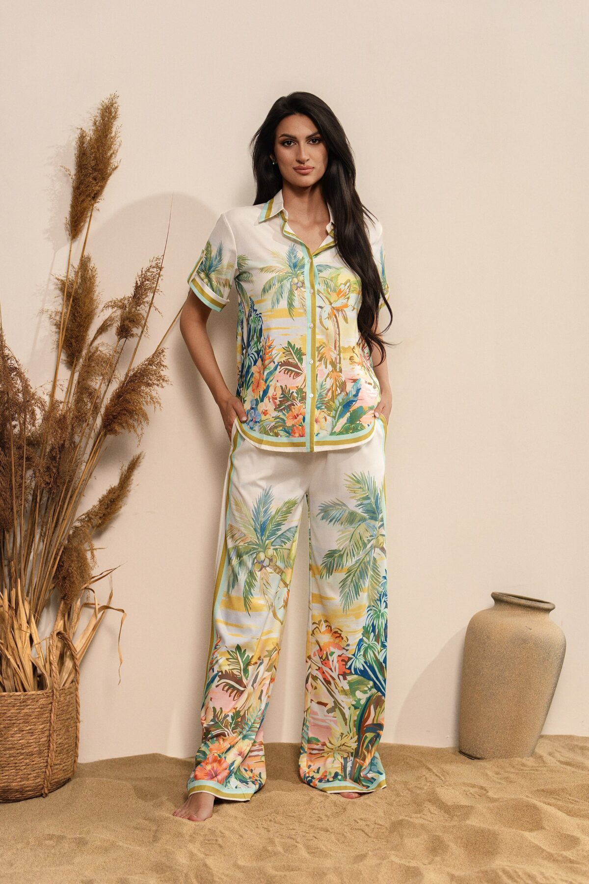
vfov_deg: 36.9
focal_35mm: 54
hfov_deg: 25.1
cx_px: 294
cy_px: 442
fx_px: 1325
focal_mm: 54
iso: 320
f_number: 2.5
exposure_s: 1/160
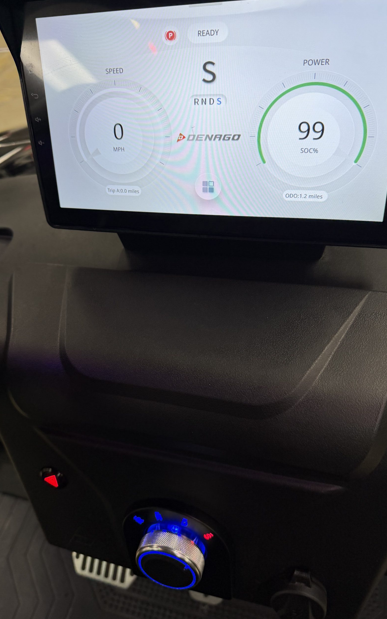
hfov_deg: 47.6
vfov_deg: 70.4
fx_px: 439
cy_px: 305
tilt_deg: -46.8
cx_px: 176
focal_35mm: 26
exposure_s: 1/60
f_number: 1.78
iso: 125
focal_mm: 6.76
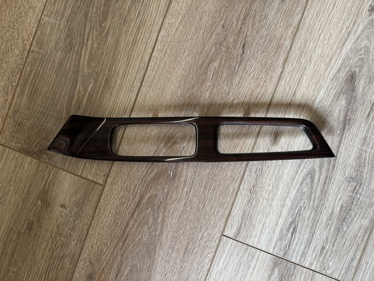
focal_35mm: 24
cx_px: 187
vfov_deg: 56.8
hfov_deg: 71.6
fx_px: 259
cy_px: 140
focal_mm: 6.76
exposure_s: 1/70
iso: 200
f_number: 1.78
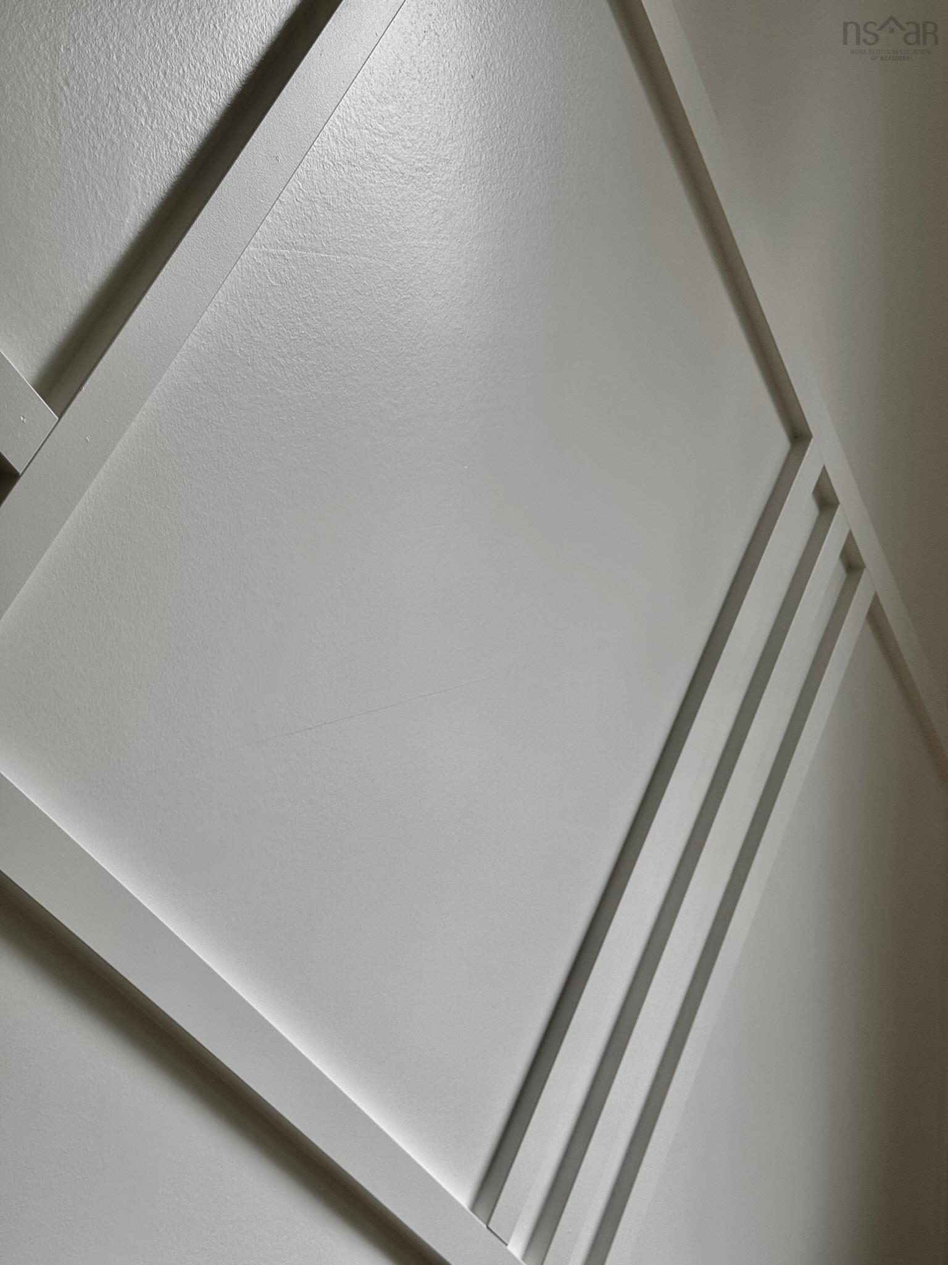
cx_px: 474
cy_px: 632
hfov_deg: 30.3
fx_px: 1753
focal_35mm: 48
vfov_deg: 39.7
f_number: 1.78
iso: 50
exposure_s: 1/154
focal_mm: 6.76
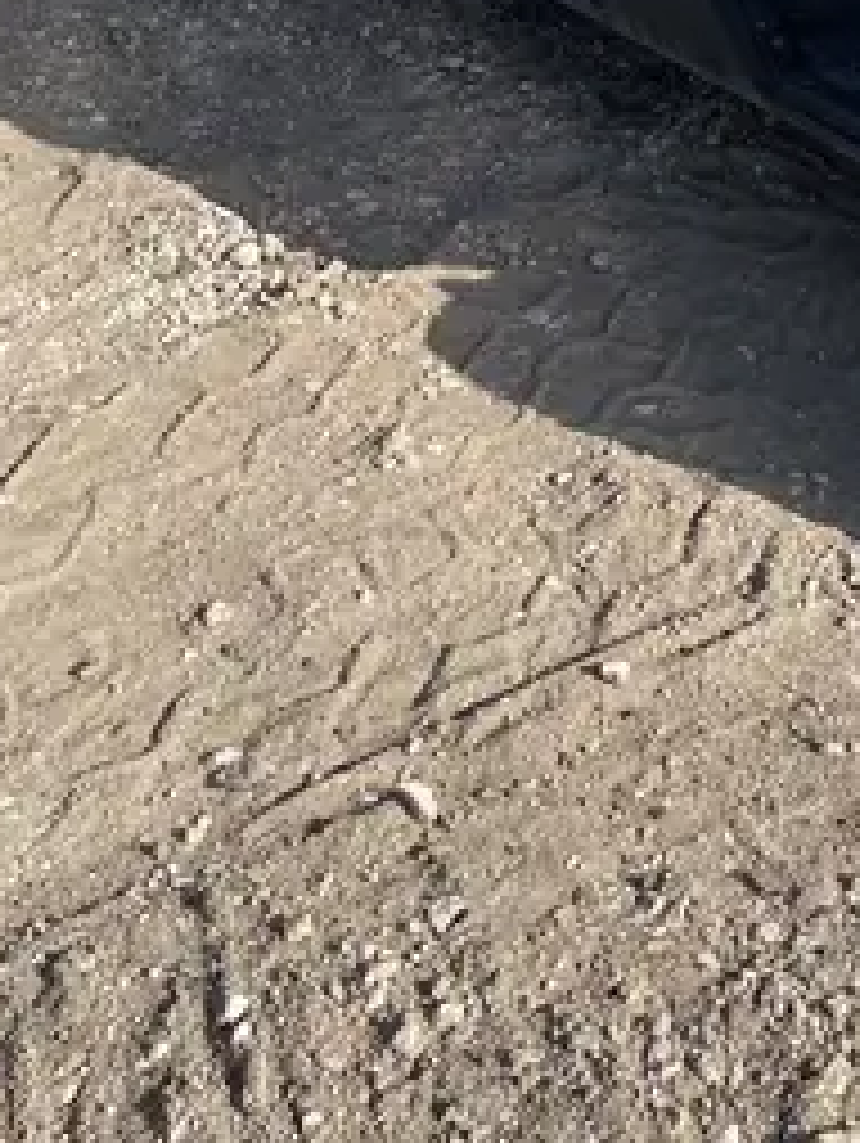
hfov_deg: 18.3
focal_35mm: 75
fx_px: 2480
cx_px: 1126
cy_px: -254
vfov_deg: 23.6
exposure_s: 1/2817
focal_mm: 4.2
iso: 32
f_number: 1.6
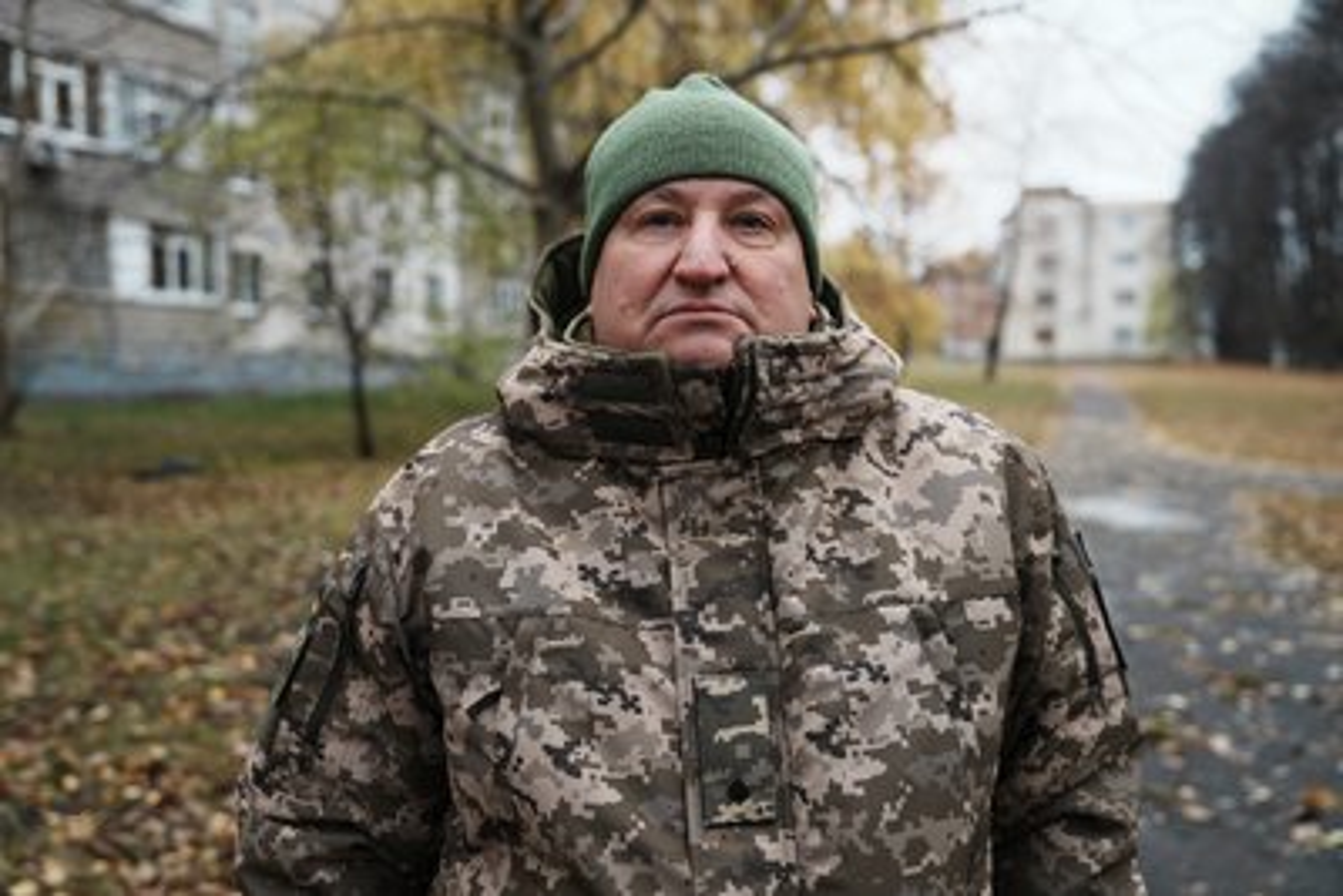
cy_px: 448
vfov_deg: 38.9
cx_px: 672
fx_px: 1269
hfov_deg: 55.8
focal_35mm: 34
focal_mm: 34
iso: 200
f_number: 2.8
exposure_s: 1/100
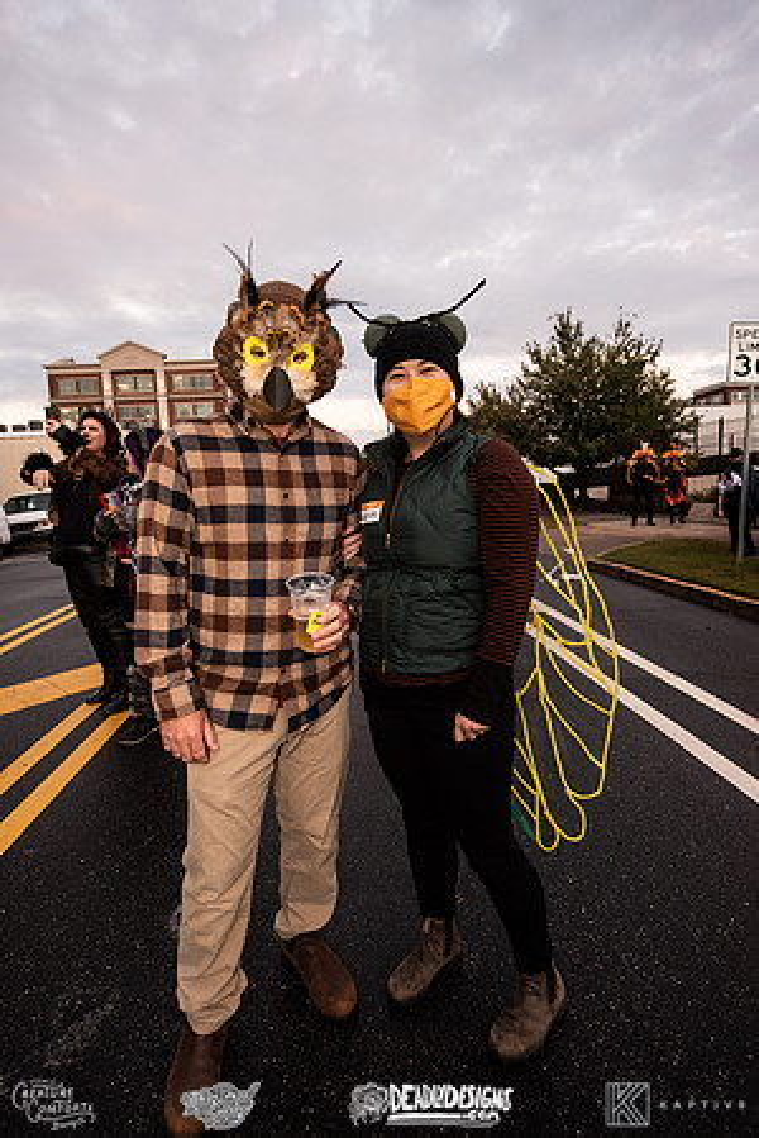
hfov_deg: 64.6
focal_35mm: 19
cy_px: 569
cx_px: 380
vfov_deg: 86.9
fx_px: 601
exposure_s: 1/100
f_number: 4
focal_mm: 19
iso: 800
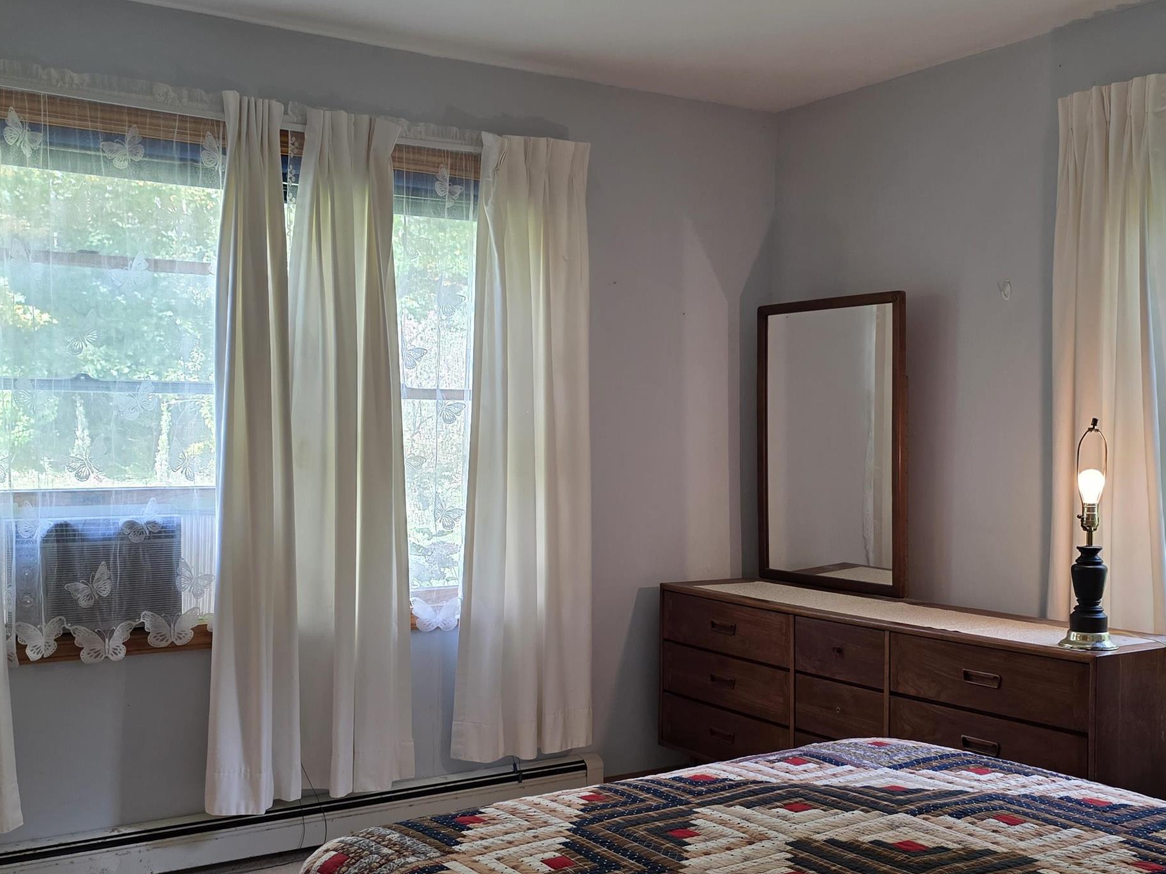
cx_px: 564
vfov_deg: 36.8
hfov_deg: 47.9
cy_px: 472
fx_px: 1314
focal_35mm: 39
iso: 160
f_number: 1.7
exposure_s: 1/120
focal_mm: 6.3
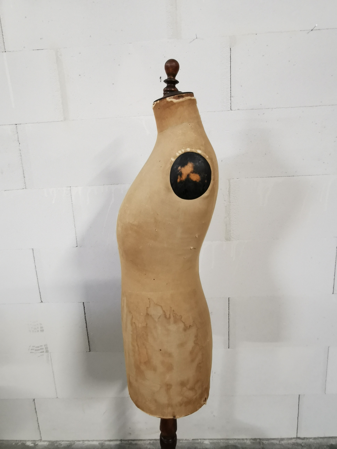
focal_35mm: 22
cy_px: 224
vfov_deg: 76.4
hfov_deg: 61.1
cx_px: 168
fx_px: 286
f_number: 2.2
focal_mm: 2.26
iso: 500
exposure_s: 1/27.7
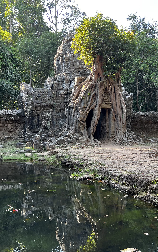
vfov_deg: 52.7
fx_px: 255
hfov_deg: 34.4
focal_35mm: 37
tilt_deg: +0.6
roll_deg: +1.2
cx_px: 72
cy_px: 126
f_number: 1.5
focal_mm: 5.7
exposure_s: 1/174
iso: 40
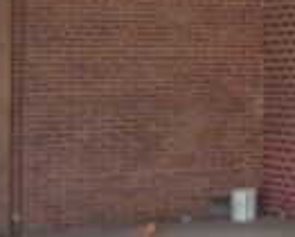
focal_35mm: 125
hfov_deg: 13.6
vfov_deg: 12.3
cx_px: 549
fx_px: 1092
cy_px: 41
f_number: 2.4
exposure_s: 1/20
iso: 50
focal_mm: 4.13
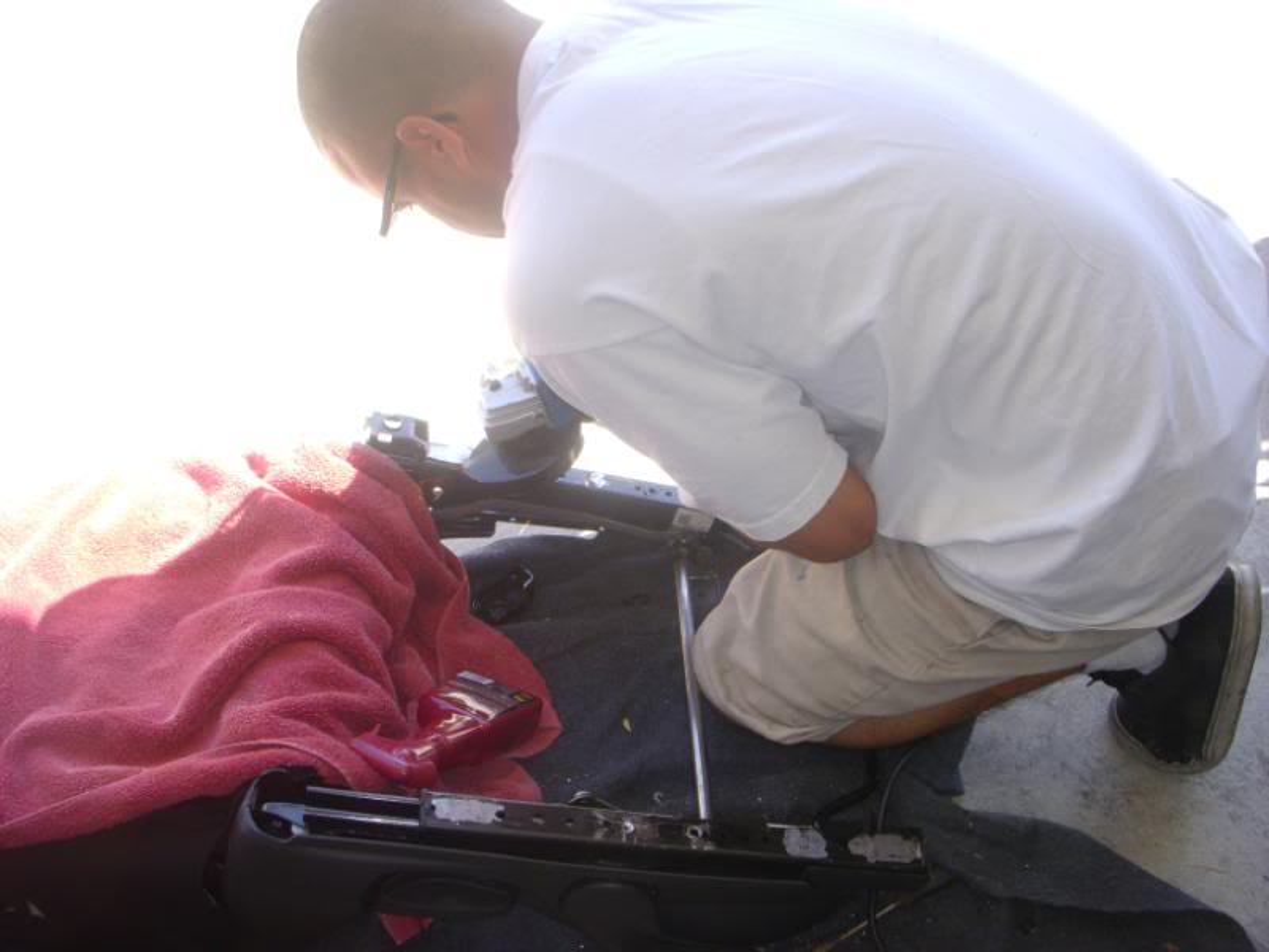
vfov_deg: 37.7
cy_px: 476
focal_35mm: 38
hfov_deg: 49.0
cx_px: 634
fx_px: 1393
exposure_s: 1/125
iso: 100
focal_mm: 6.3
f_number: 3.3
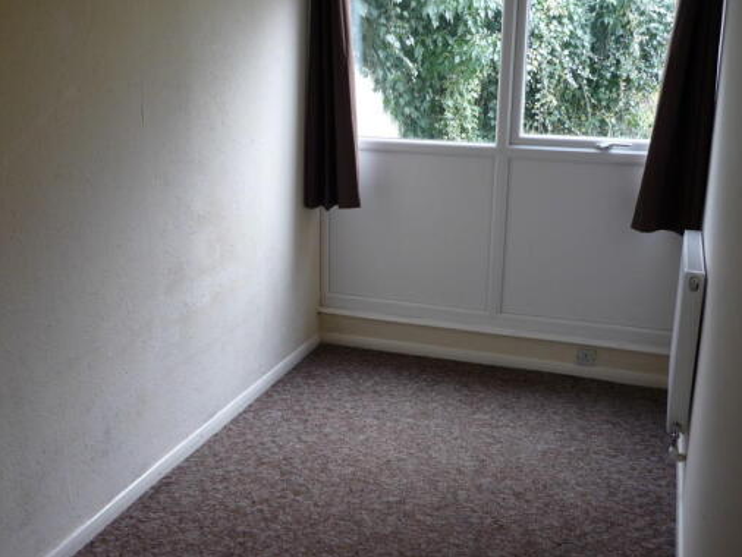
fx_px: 815
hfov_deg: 48.9
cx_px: 332
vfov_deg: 37.7
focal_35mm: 38
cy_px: 260
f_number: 2.8
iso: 100
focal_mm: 5.5
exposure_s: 1/30
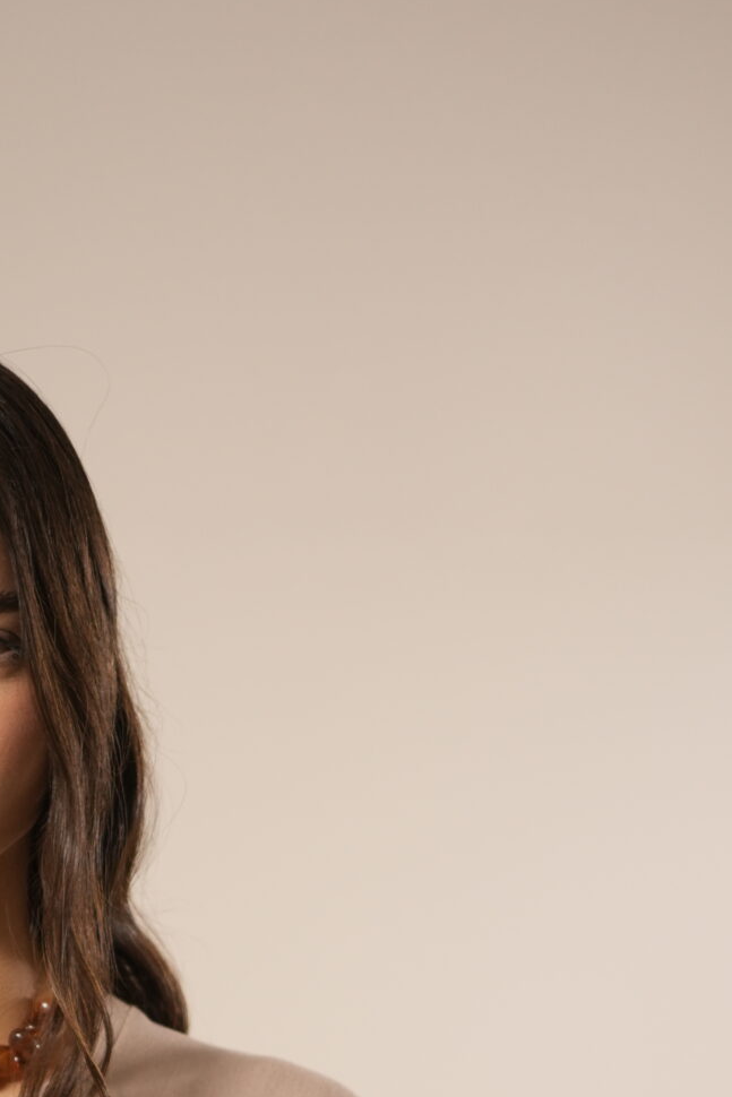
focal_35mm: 132
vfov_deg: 14.9
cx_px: -48
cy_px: 1388
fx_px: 4024
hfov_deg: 10.3
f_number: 2.8
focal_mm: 50
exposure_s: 1/100
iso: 400
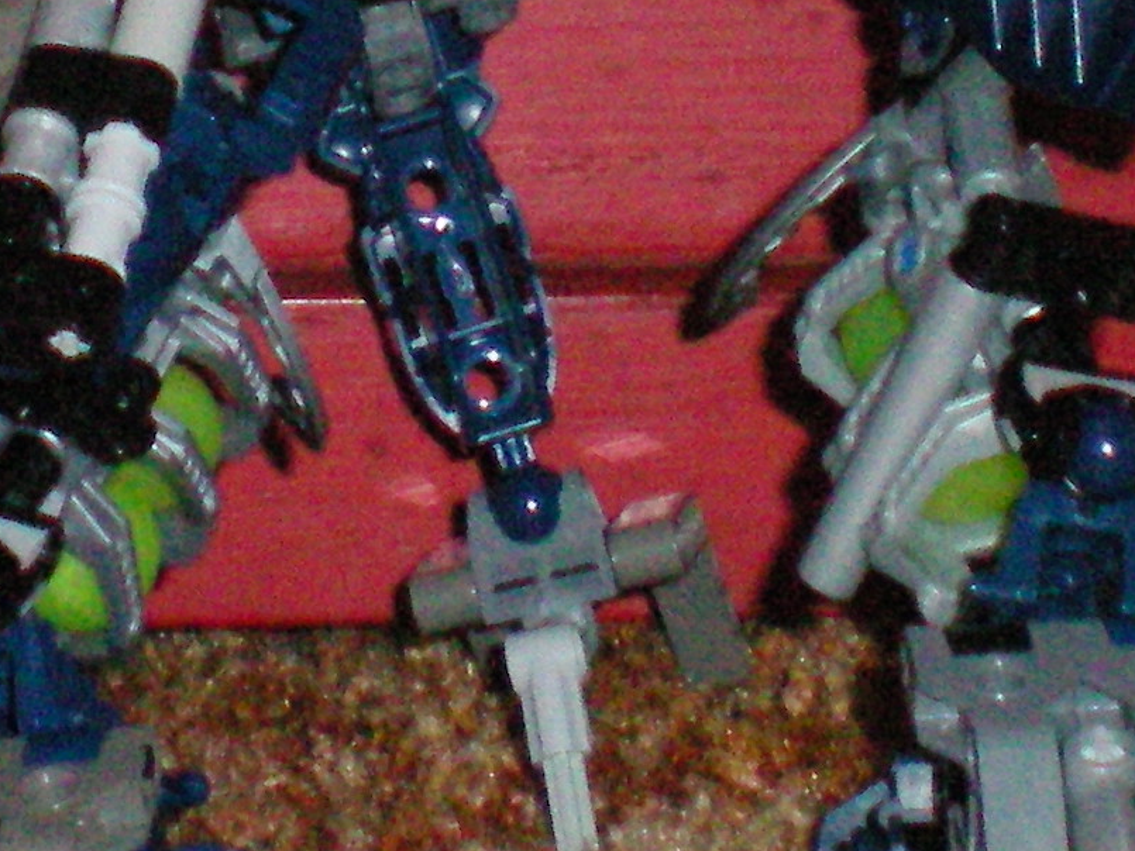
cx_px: 374
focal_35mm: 154
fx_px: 5050
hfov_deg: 12.8
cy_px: -397
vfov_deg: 9.4
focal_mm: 6.3
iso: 400
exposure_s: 1/60
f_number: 3.1
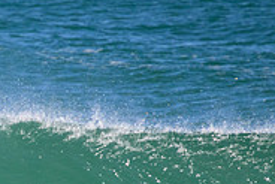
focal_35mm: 2519
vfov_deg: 0.5
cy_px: 221
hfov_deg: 0.8
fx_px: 19257
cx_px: -94
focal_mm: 800
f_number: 11
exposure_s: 1/2000
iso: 2000
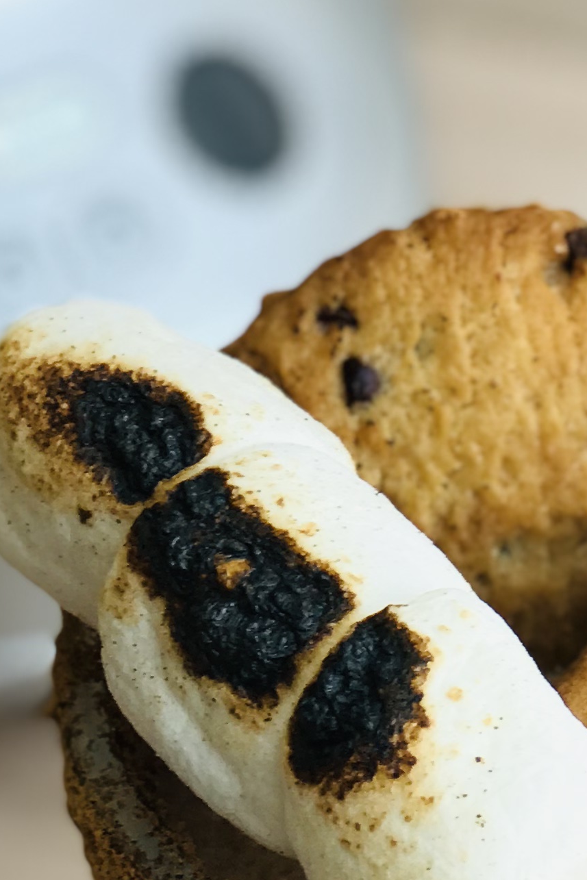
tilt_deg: -52.0
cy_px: 1048
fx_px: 4548
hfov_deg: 7.4
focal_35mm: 186
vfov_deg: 10.9
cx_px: 393
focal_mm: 6.6
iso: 20
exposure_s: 1/128
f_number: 2.8
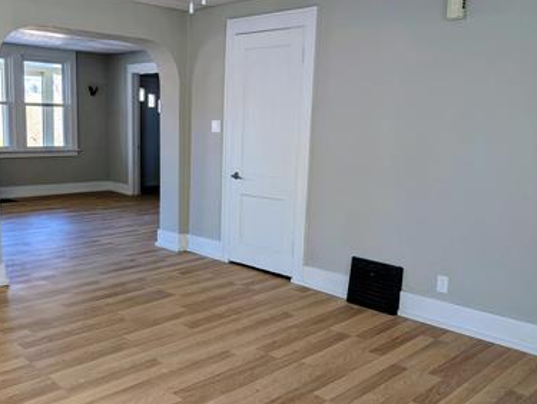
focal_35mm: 34
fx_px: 528
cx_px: 201
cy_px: 212
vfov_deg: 41.8
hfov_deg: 53.3
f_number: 1.68
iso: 44
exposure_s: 1/215
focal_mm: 6.9
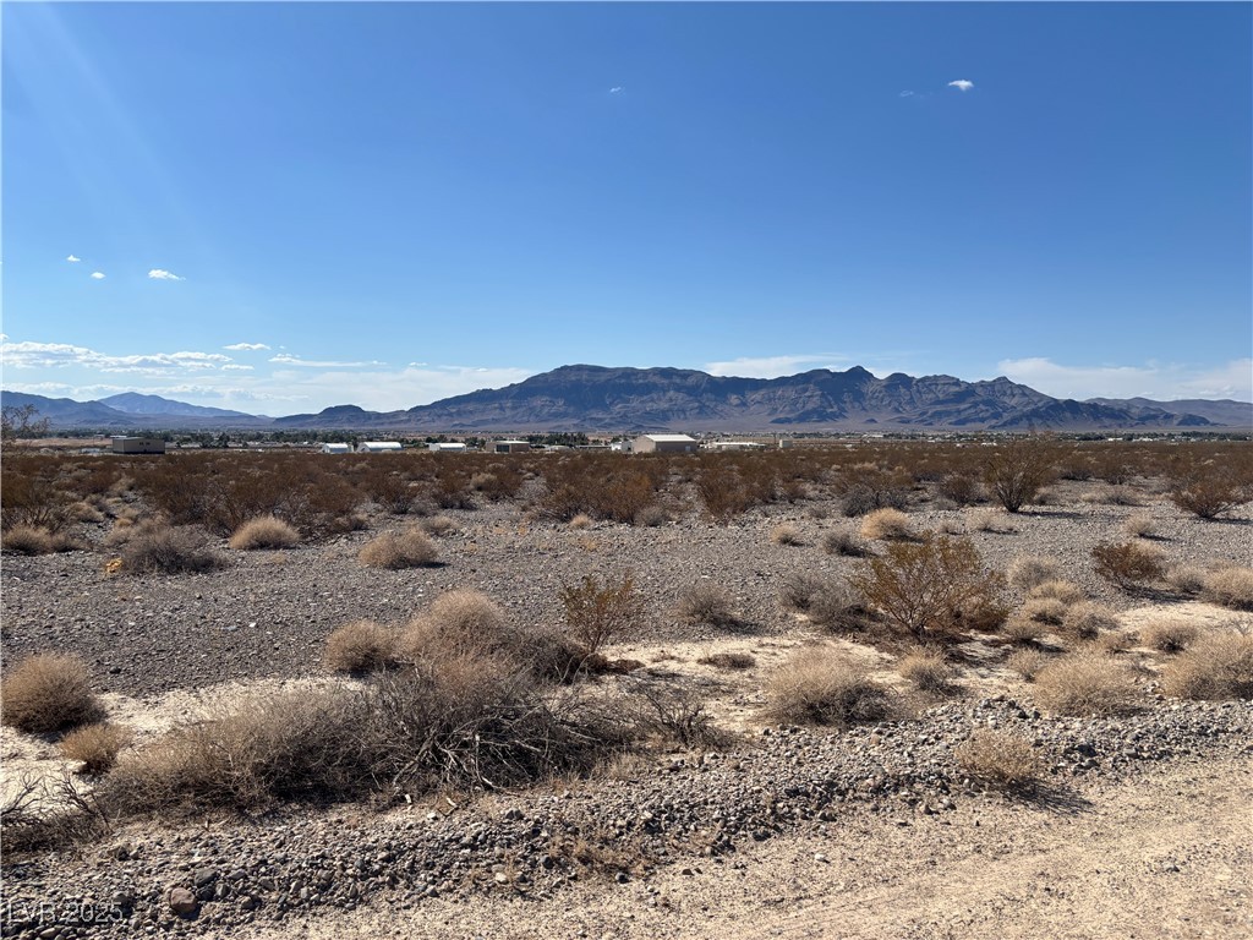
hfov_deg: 67.3
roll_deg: -0.6
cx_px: 626
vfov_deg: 53.1
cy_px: 470
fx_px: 941
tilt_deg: -5.8
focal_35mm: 26
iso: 50
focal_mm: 5.96
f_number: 1.6
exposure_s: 1/6329
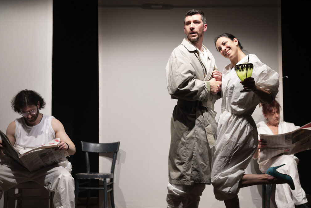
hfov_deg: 37.5
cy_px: 105
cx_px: 158
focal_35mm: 53
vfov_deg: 25.5
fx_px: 458
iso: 500
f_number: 2.8
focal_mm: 35
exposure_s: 1/125
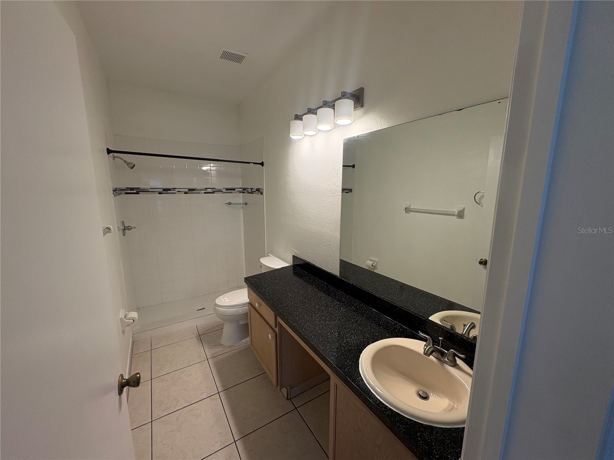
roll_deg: +0.1
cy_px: 230
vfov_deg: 85.7
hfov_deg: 102.1
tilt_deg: -9.2
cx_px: 307
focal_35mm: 14
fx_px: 248
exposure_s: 1/120
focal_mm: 2.22
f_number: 2.2
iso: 125
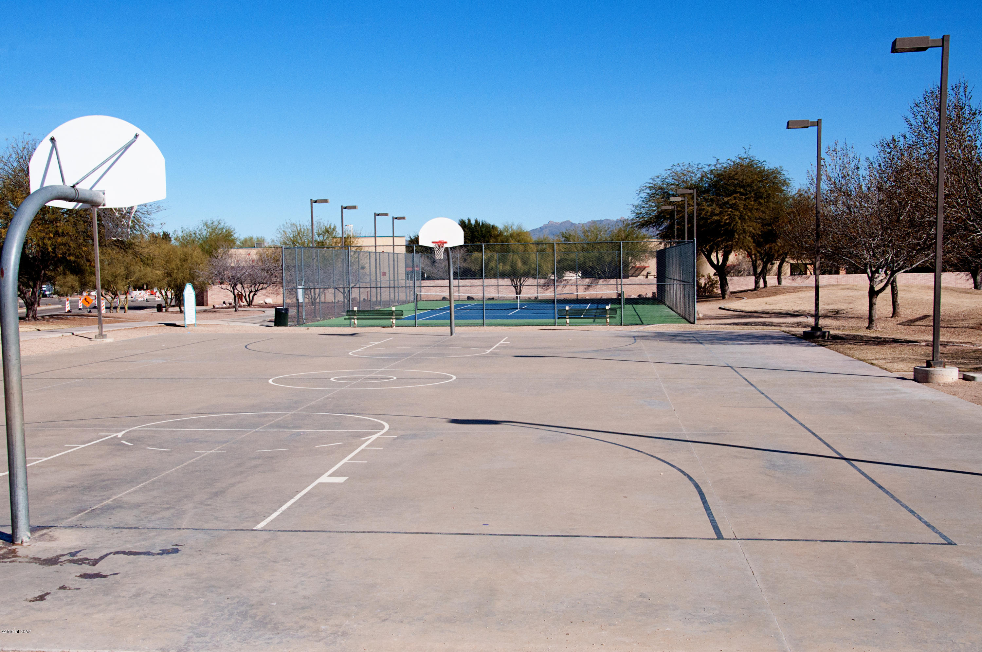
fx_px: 1022
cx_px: 491
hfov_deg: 51.3
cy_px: 326
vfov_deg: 35.4
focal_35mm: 38
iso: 800
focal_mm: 25
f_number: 16
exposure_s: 1/640
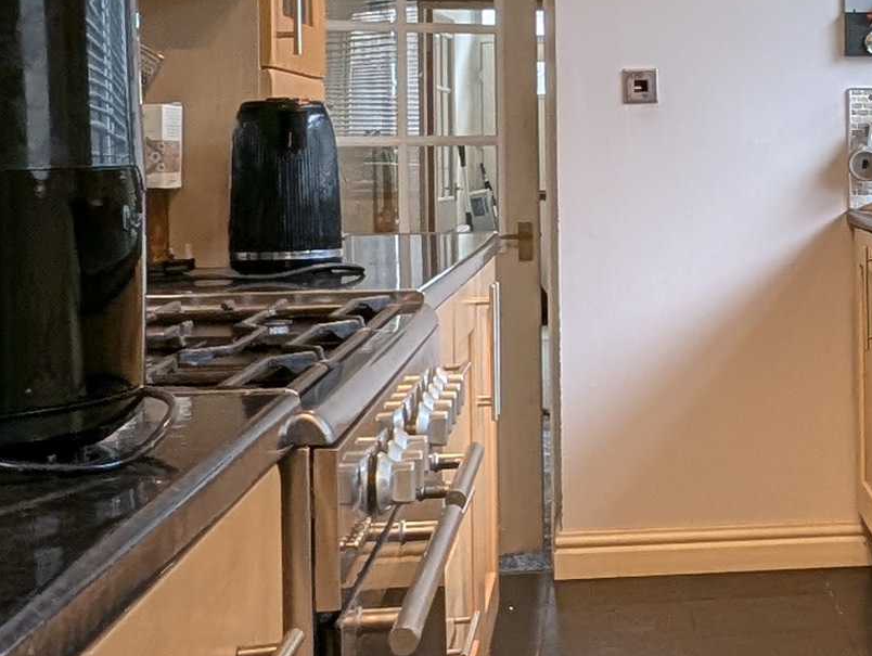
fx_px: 1665
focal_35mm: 66
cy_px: 197
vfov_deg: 22.2
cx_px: 875
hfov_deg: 27.6
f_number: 2.2
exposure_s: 1/33.3
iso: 47
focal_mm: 1.95
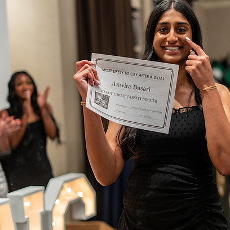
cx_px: 159
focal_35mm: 66
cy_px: 114
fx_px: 496
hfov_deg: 25.9
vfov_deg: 26.1
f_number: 1.8
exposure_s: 1/250
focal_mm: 50
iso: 1000
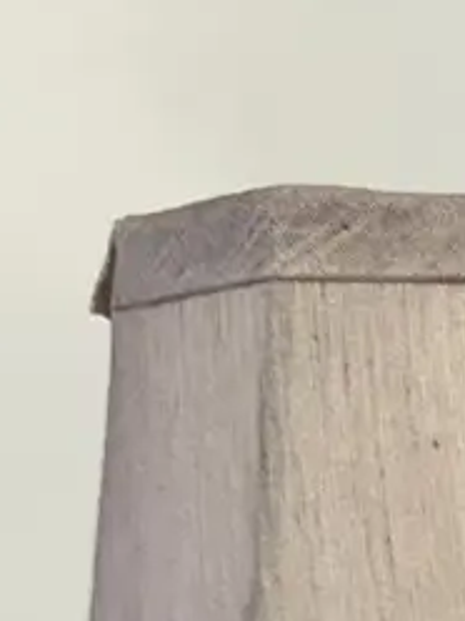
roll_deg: -2.6
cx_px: 718
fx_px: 1773
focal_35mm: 99
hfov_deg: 13.9
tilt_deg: -15.4
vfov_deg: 15.9
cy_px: 1214
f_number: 1.78
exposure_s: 1/100
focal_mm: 6.86
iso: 125
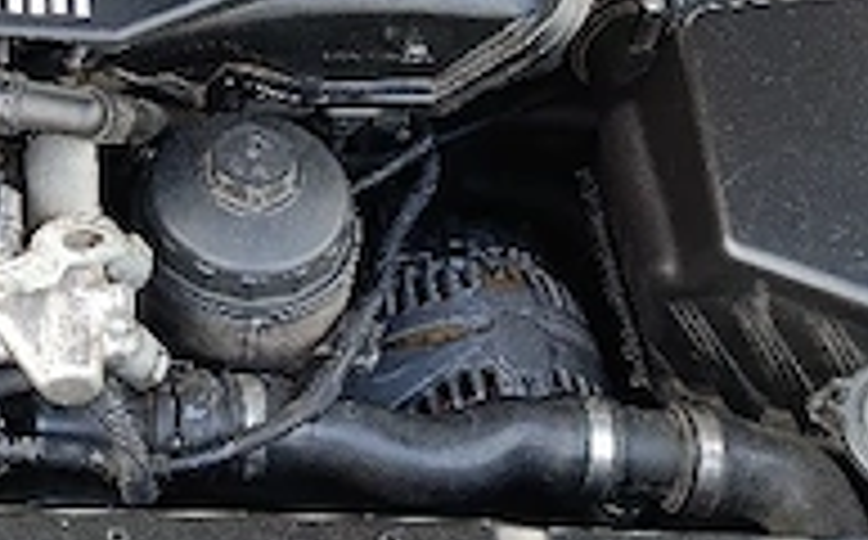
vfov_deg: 16.7
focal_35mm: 76
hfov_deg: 25.8
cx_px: -4
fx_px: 1795
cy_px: -18
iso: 200
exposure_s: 1/101
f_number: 1.6
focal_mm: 6.14
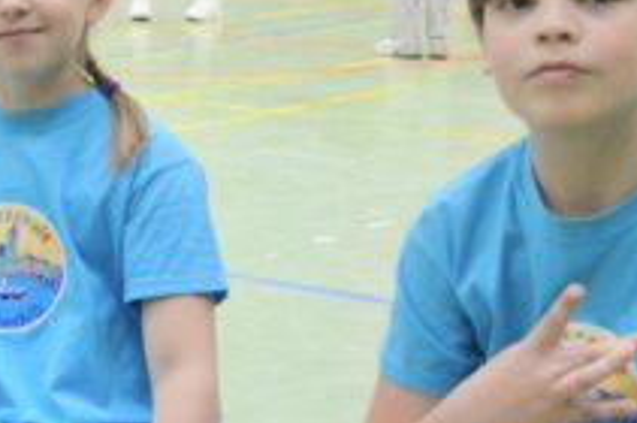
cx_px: -350
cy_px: 166
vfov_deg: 10.4
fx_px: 2314
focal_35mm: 131
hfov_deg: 14.5
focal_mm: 18
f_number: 3.5
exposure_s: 1/400
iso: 1600
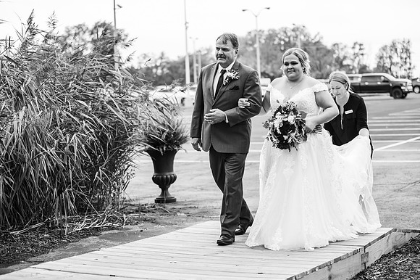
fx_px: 816
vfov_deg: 19.4
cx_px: 210
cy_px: 140
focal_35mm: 70
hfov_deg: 28.9
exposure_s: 1/1000
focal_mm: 70
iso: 400
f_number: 2.8
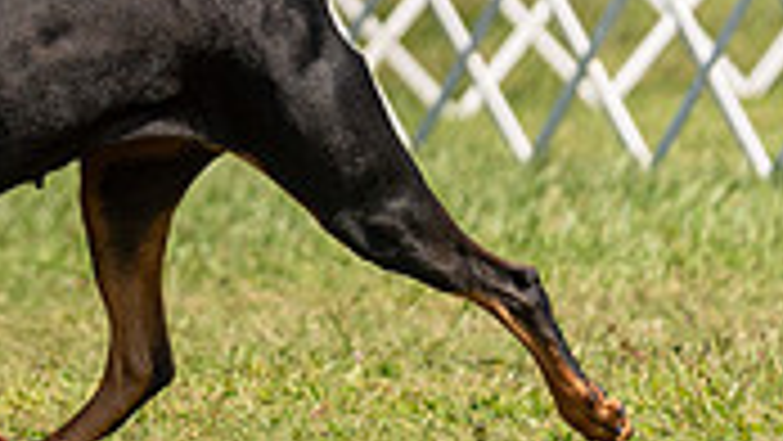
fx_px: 13209
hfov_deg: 3.4
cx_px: -250
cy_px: -292
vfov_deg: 1.9
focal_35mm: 636
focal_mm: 156
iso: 200
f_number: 2.8
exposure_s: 1/3200
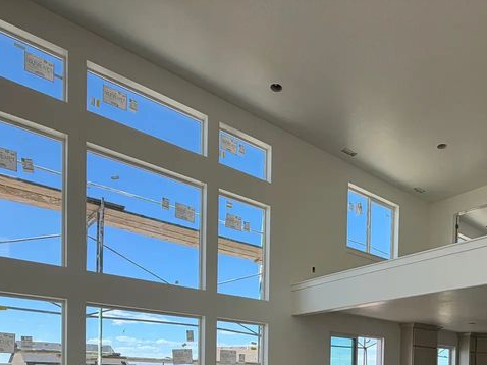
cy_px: 389
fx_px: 422
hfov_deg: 58.4
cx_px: 331
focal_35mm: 30
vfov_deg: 39.4
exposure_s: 1/234
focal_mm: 2.22
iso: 40
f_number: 2.2
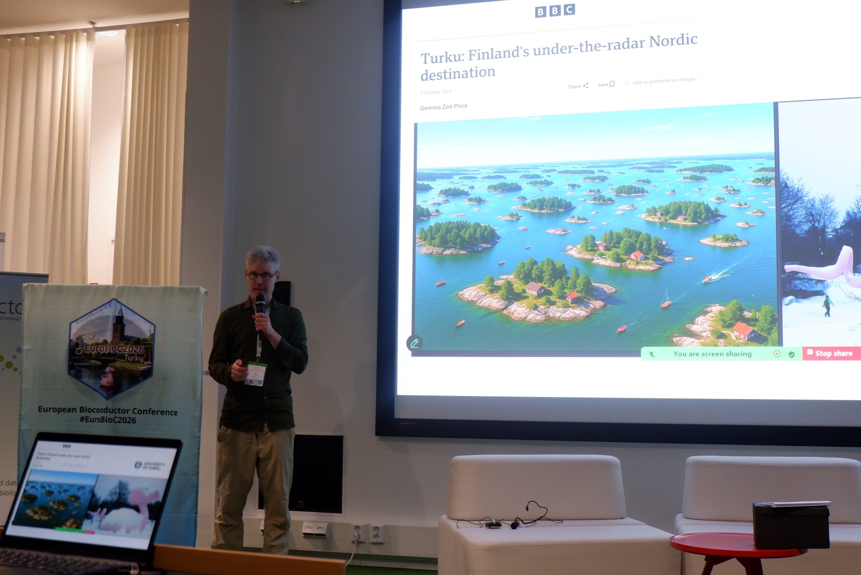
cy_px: 288
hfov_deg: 43.6
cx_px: 430
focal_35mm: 45
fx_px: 1077
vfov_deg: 29.9
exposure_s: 1/100
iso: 2000
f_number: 4.7
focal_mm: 30.5
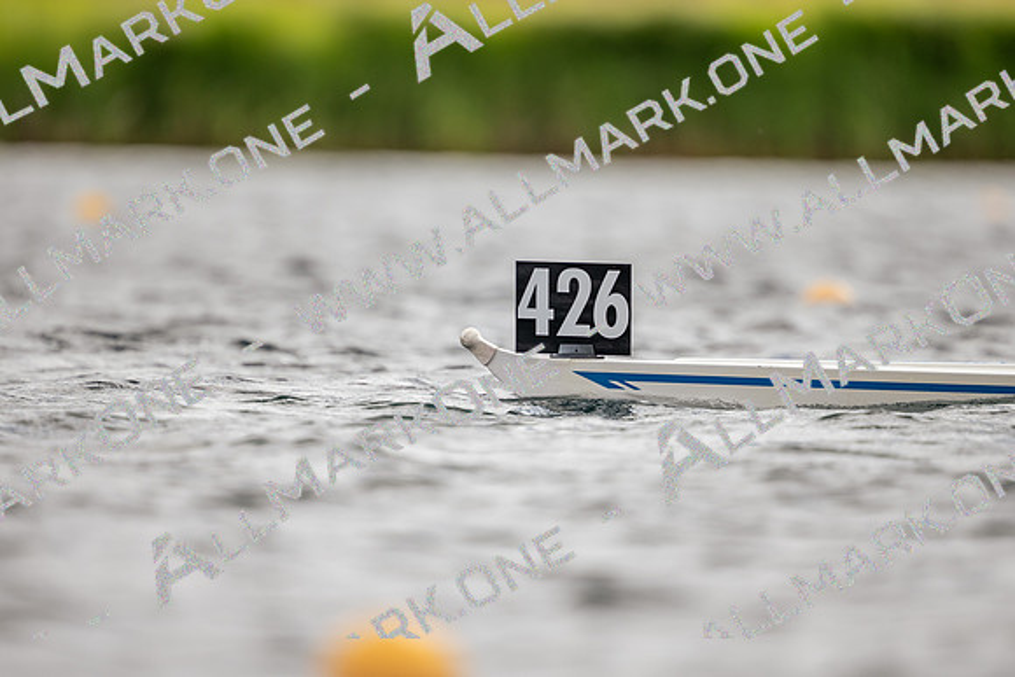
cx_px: 508
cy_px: 338
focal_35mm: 900
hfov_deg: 2.3
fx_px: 25380
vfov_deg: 1.5
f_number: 4
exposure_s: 1/1600
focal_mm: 600
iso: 125
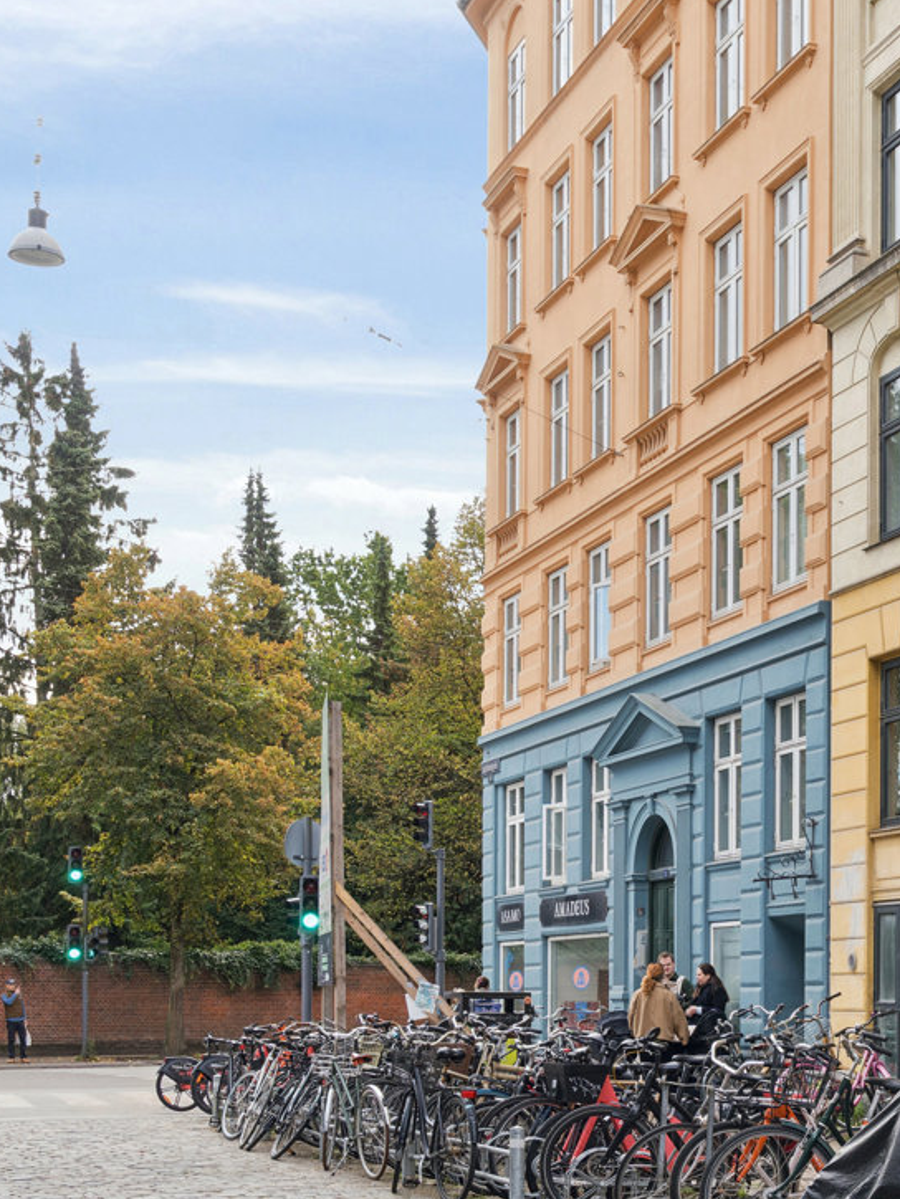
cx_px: 725
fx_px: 1837
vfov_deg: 36.2
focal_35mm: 53
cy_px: 594
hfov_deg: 27.0
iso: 200
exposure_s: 1/40
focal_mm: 24
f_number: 8
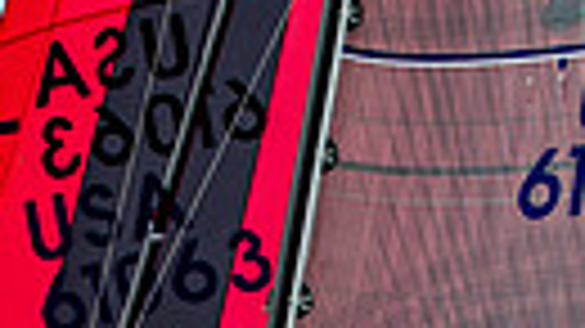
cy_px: 836
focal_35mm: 376
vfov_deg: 3.2
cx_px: 225
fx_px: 5830
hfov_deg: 5.7
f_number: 5
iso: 250
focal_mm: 80
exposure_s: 1/1250
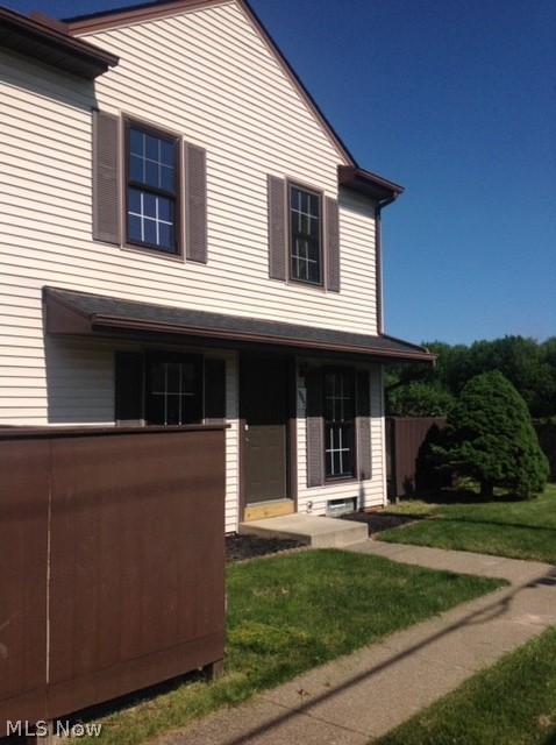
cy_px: 372
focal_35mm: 35
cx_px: 278
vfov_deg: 52.7
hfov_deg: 40.6
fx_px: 752
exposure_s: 1/5051
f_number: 2.4
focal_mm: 4.28
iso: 64
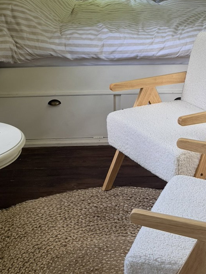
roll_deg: +0.4
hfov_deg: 21.0
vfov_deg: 25.7
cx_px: 97
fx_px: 555
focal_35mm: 70
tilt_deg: -5.4
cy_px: -30
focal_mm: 6.76
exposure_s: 1/180
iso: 100
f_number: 1.78
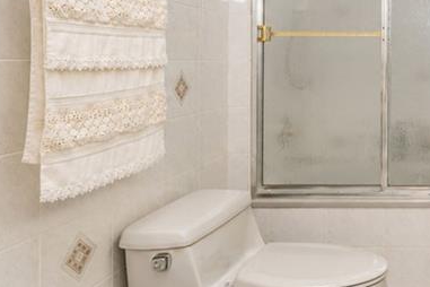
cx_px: 446
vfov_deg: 30.3
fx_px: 514
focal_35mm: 43
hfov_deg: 39.2
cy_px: 51
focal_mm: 16
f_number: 4.5
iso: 64
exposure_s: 1/40
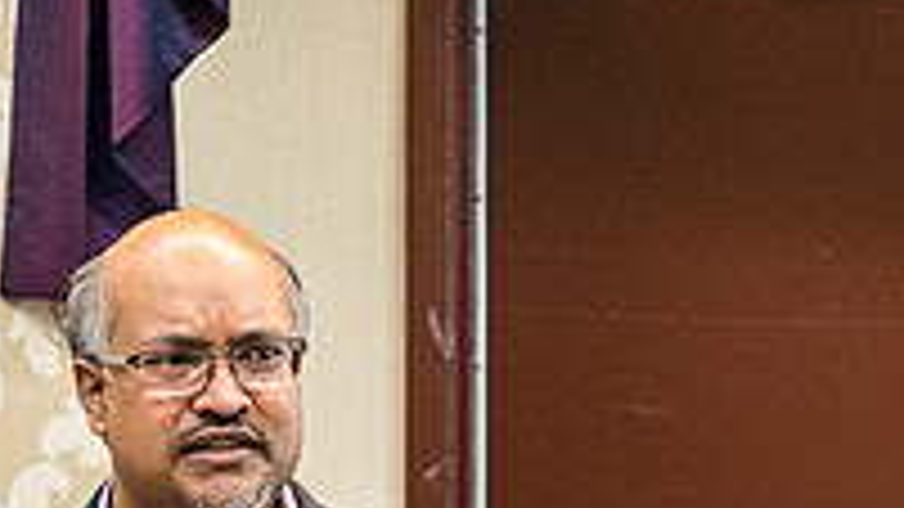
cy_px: 847
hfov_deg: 2.4
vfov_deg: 1.3
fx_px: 21786
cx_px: 310
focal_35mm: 909
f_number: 3.5
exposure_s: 1/100
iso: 3200
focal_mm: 200
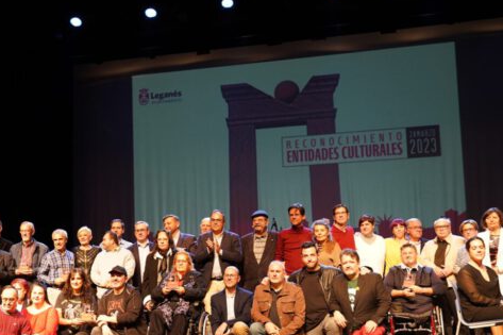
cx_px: 171
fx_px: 726
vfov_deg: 25.9
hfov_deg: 37.8
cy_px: 207
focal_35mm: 52
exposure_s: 1/160
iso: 1600
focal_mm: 32
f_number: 2.8
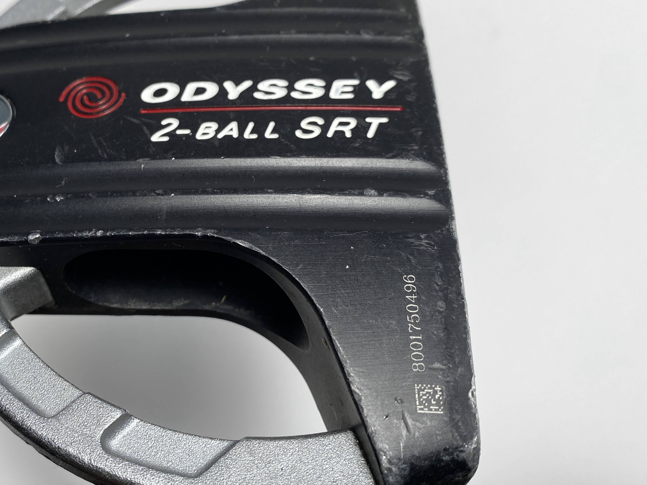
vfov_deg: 36.8
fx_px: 729
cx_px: 206
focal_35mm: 39
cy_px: 241
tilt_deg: -69.2
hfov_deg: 47.0
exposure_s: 1/362
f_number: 1.8
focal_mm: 4.25
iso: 32
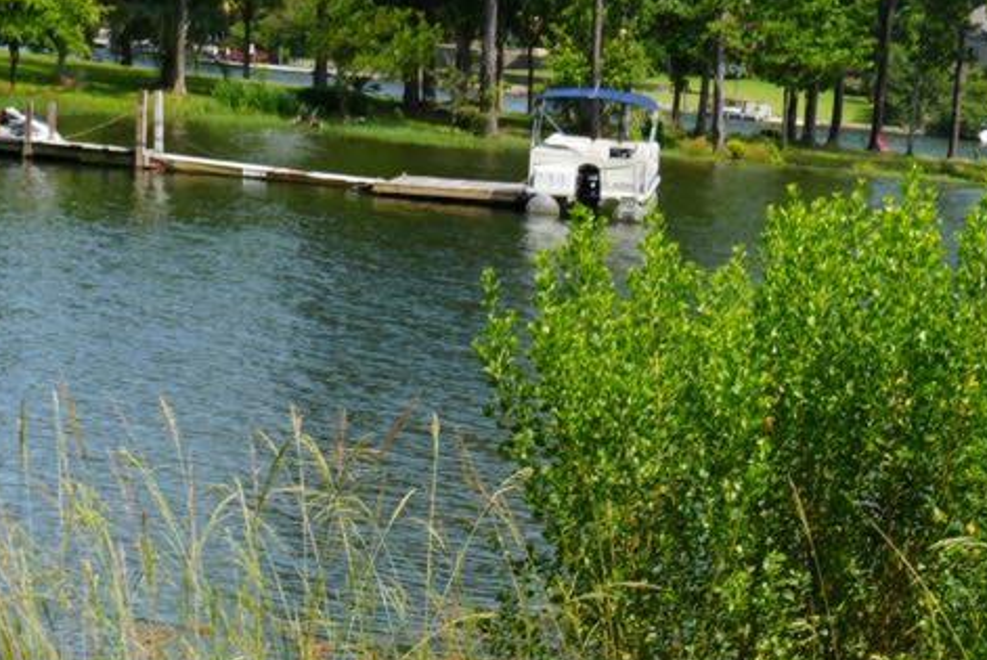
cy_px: 945
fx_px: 2634
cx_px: 930
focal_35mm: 96
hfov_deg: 20.7
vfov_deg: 13.6
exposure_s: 1/125
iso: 100
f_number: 9
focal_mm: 28
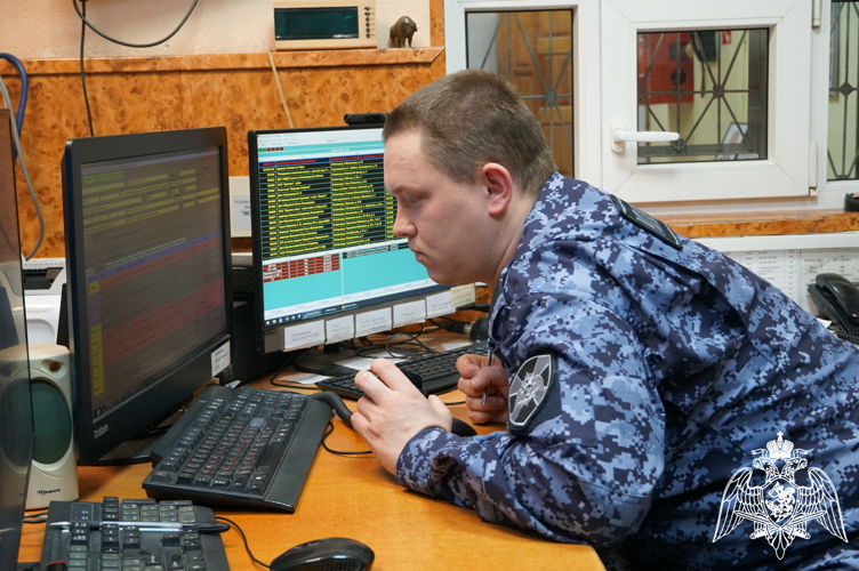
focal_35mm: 51
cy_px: 286
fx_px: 1216
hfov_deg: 38.9
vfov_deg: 26.4
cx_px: 430
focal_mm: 34
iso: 3200
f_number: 4.5
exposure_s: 1/160
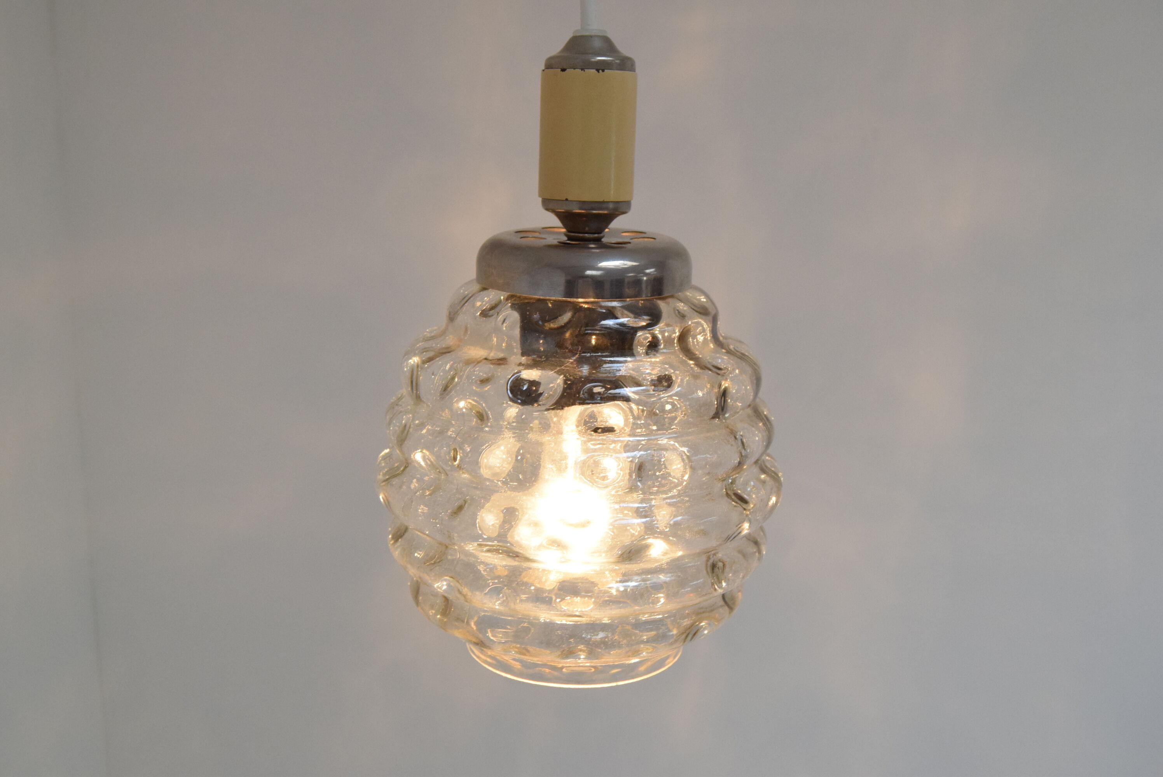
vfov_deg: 31.9
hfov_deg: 46.4
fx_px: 1358
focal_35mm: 42
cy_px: 388
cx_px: 582
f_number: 6.3
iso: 1600
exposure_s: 1/160
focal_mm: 28
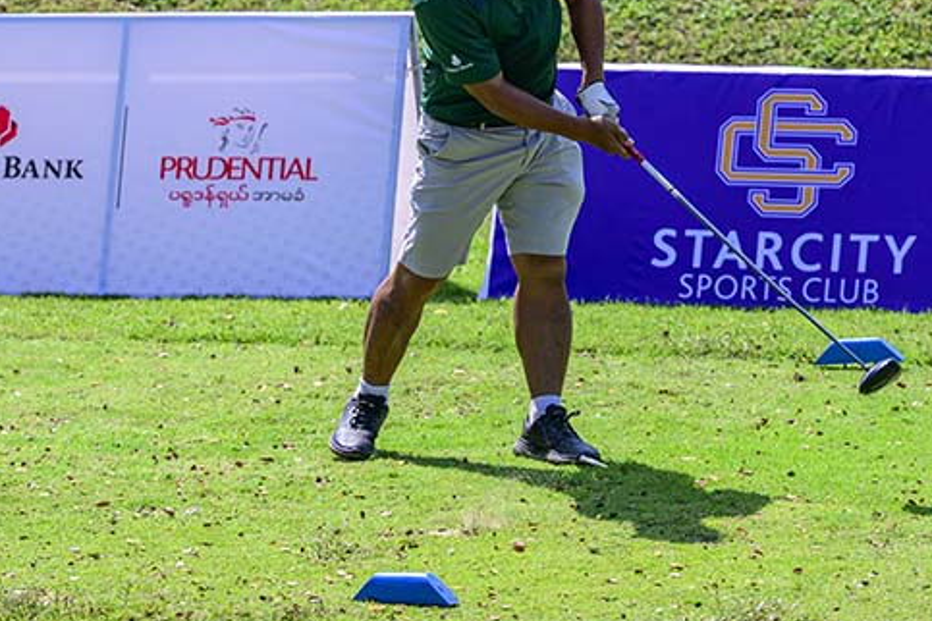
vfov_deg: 7.3
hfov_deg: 11.0
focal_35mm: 187
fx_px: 4841
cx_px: 731
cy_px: 17
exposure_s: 1/6400
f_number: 2.8
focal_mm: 94
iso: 360
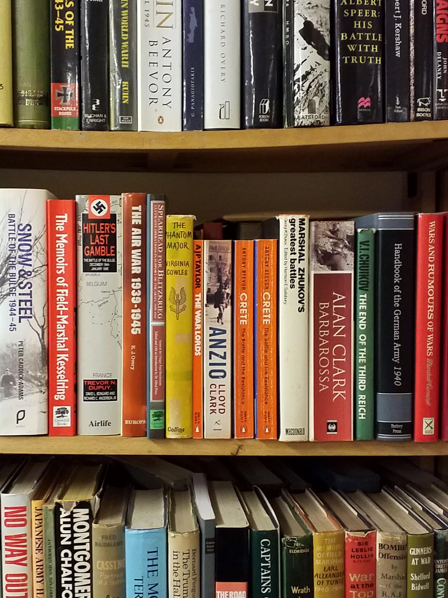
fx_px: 759
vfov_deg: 42.9
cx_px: 150
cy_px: 297
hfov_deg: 32.6
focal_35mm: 44
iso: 250
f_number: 1.9
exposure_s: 1/25
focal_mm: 3.6
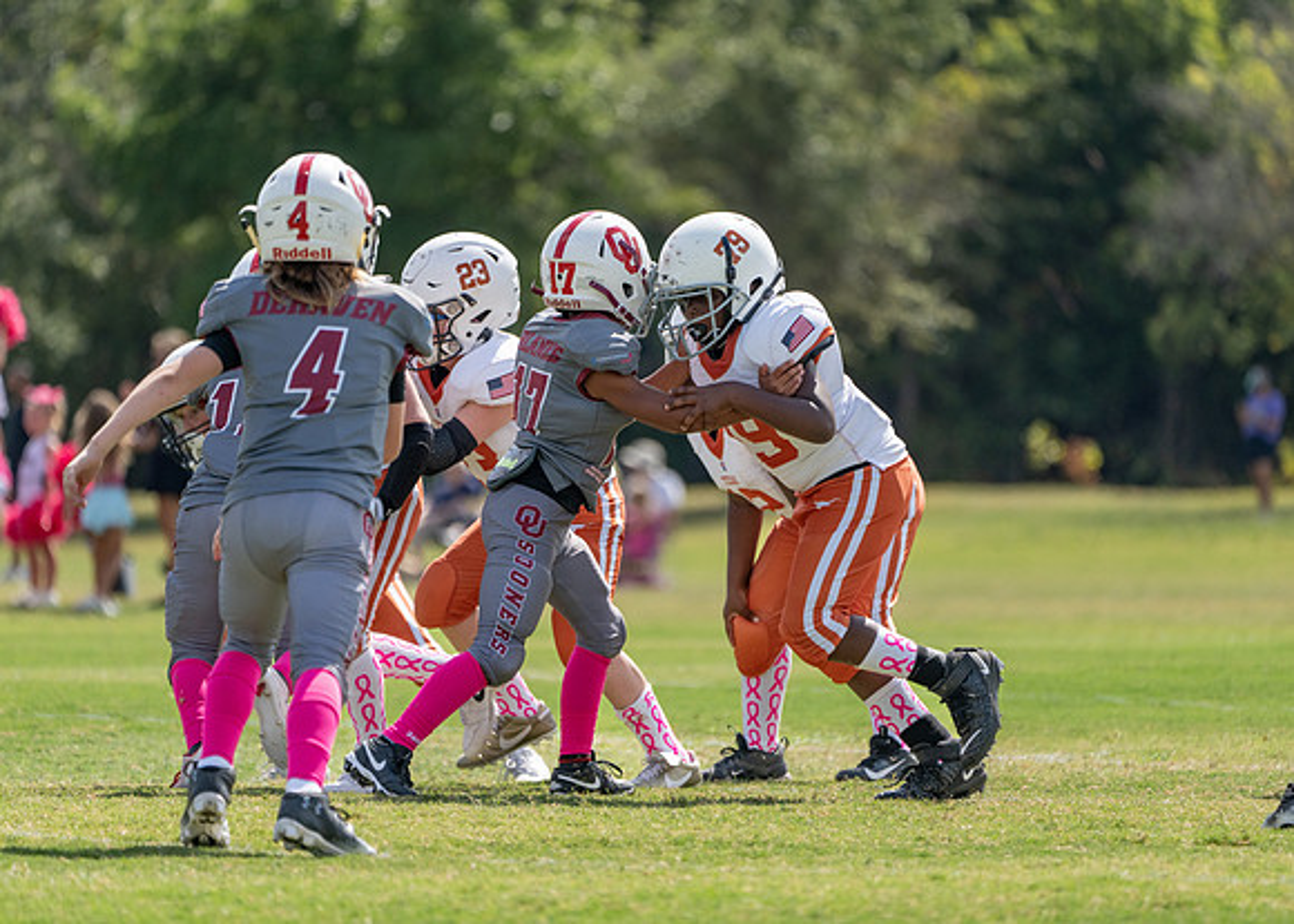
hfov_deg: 4.8
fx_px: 15400
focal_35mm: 419
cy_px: 462
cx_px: 647
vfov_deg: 3.4
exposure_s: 1/2500
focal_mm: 400
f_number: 5.6
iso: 500
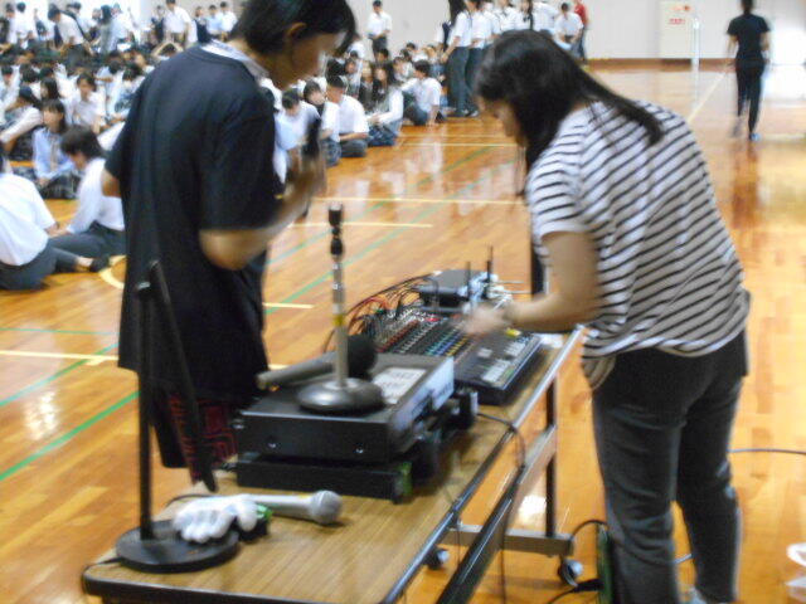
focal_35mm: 58
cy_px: 302
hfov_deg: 33.2
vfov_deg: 25.2
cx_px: 403
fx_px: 1350
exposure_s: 1/13
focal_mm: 10
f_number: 4.9
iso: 800
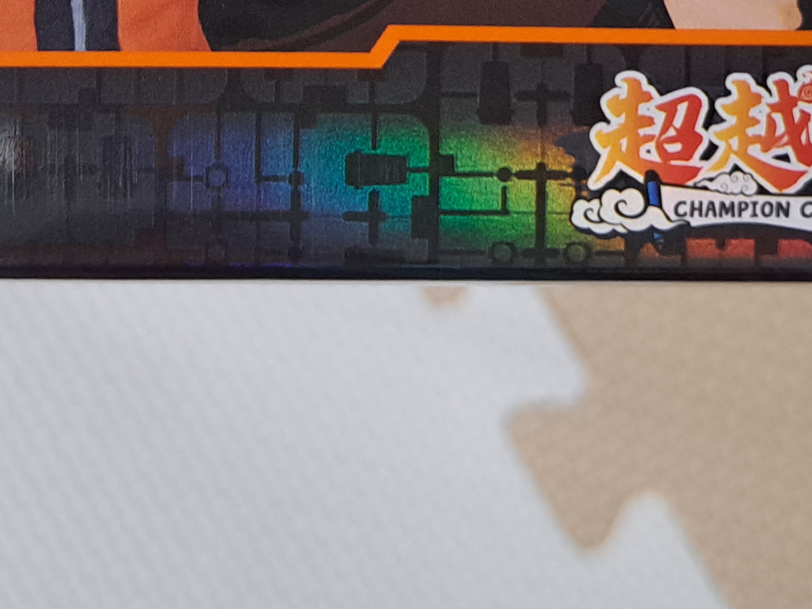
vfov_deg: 18.7
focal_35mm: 74
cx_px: 289
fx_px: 1736
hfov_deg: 26.2
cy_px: -149
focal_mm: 5.23
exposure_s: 1/33
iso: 250
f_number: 1.8
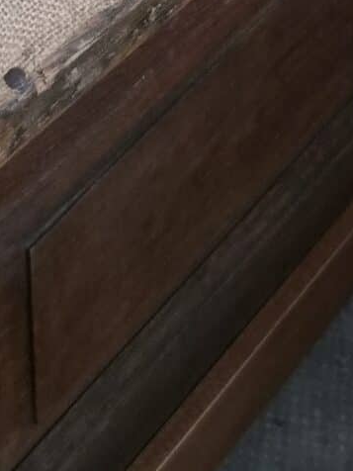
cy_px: -170
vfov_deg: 18.3
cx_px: 109
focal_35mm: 99
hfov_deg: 14.9
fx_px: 1346
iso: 2500
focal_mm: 5.4
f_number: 1.8
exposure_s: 1/100
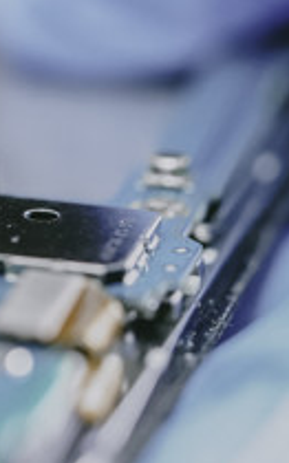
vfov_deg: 7.7
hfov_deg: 4.7
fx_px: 3445
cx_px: -307
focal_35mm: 273
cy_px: 89
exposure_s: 1/100
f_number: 3.5
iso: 8000
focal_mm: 90
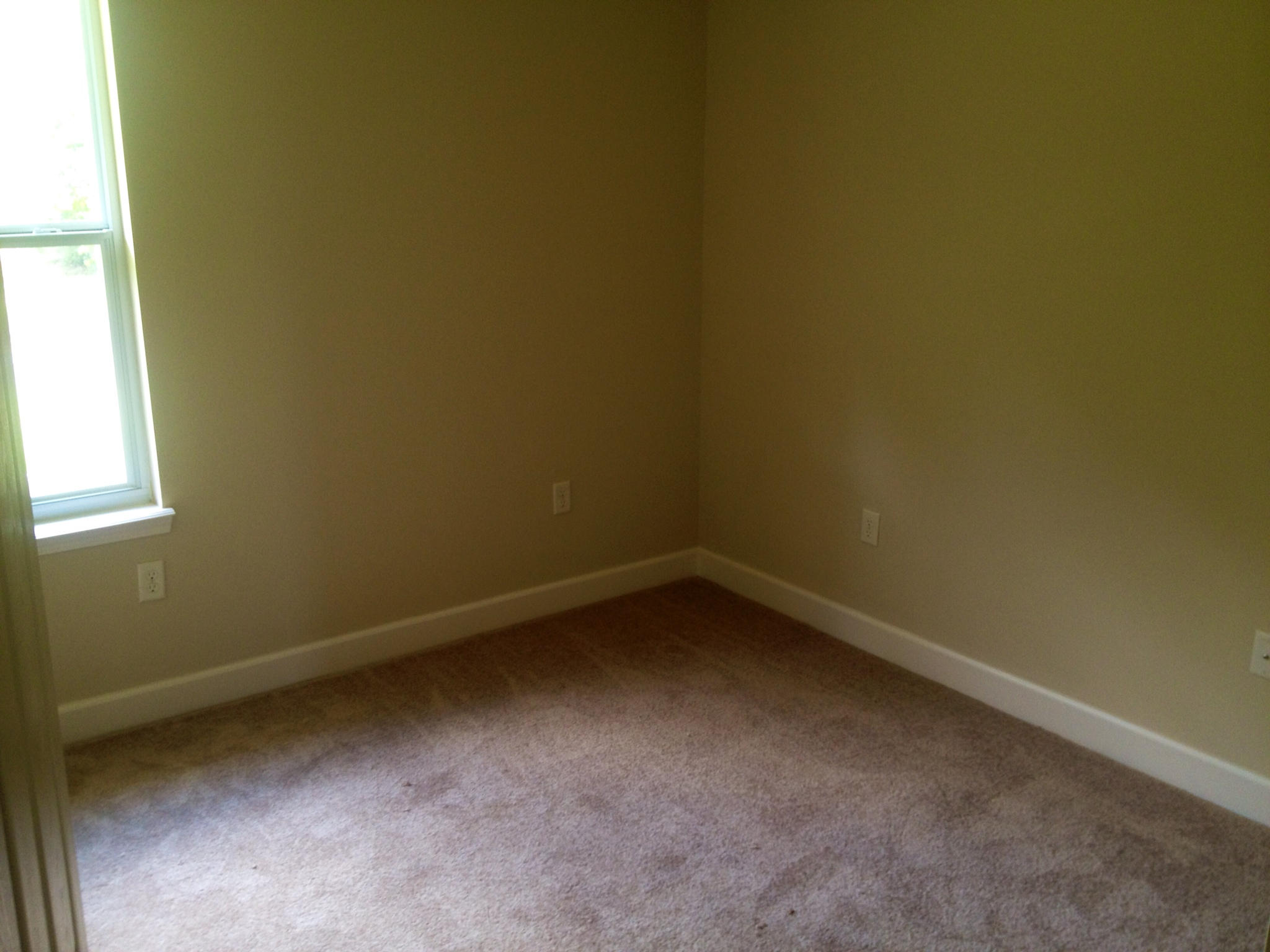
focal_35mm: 35
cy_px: 476
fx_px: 1284
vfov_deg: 40.7
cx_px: 635
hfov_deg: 52.6
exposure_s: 1/20
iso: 80
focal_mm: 4.28
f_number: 2.4
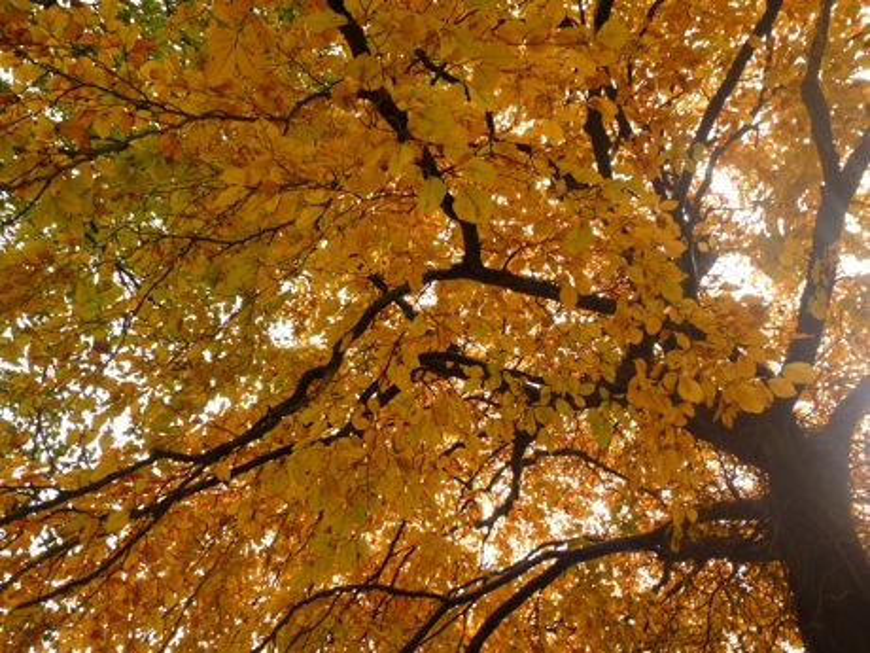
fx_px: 729
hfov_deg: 61.7
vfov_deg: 48.2
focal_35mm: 29
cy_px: 326
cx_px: 435
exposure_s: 1/60
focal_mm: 5.2
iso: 80
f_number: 3
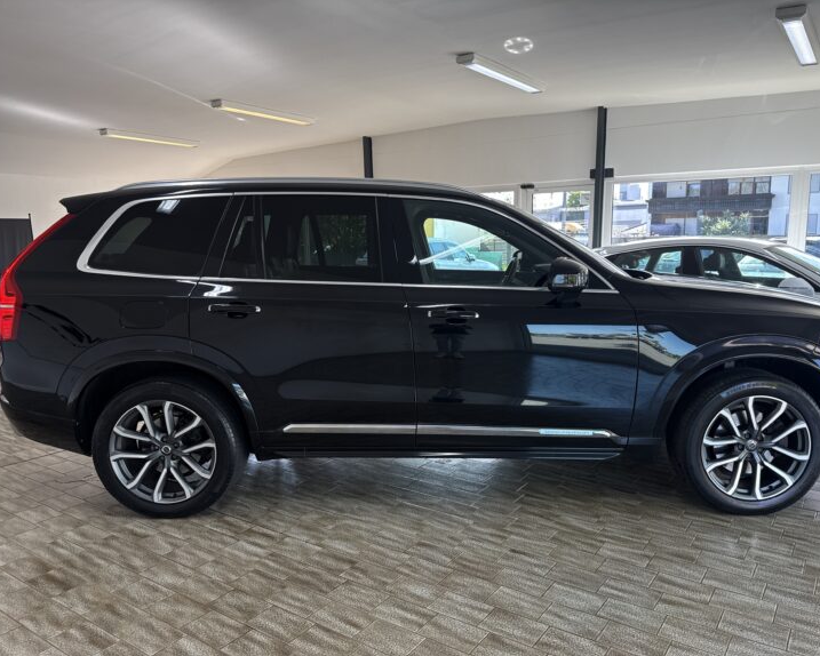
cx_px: 445
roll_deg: +0.7
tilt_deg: -8.2
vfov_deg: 54.9
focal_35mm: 26
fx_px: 631
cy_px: 340
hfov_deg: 65.9
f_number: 1.78
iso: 80
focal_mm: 6.76
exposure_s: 1/100
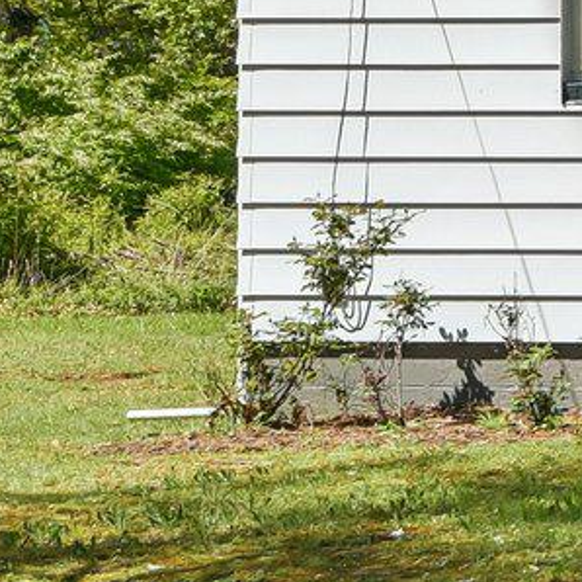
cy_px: -52
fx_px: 2663
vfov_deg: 12.3
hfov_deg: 9.0
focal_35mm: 140
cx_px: 1963
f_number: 8
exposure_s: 1/800
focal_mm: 24
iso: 400
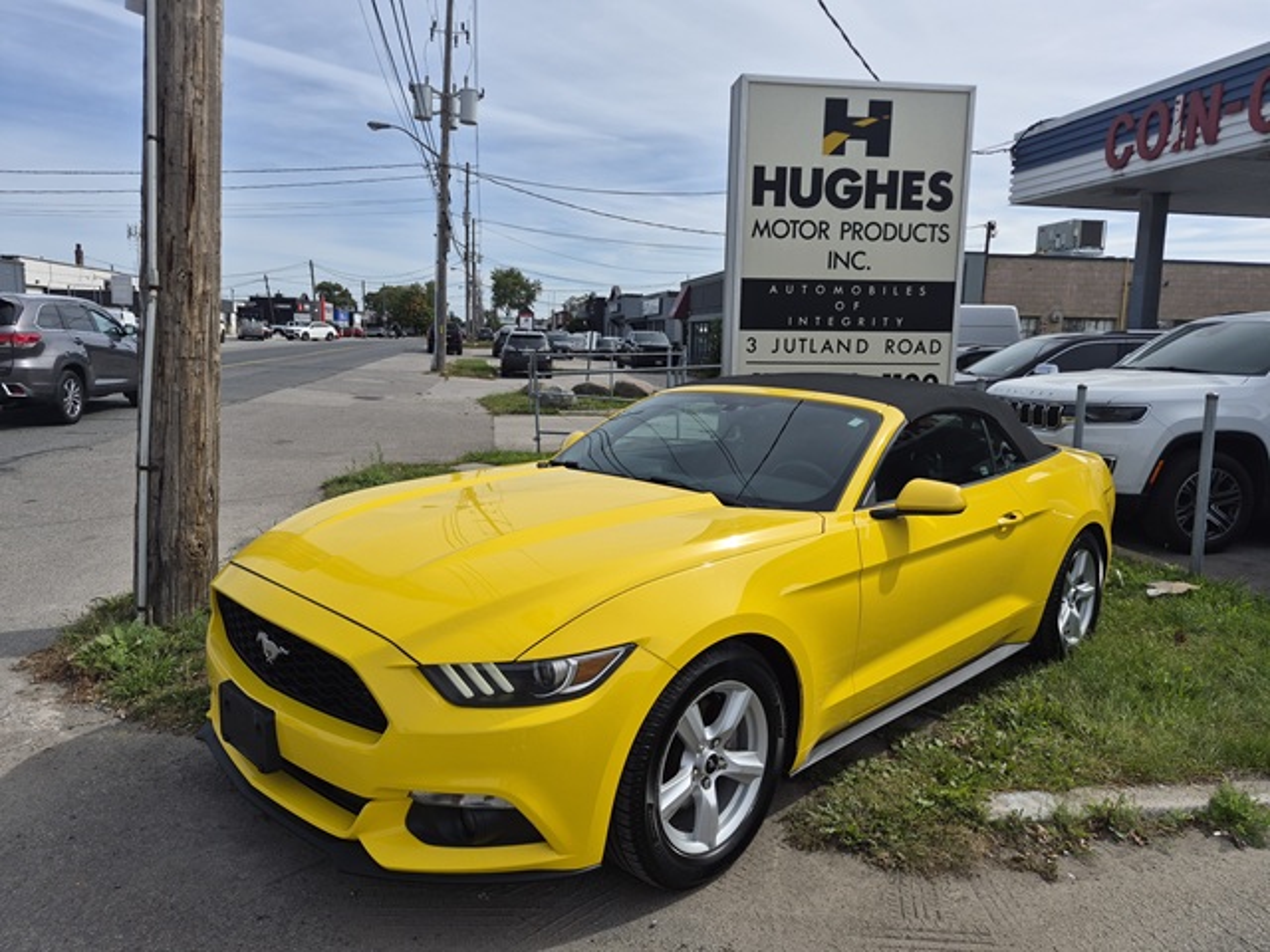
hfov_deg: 73.9
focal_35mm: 23
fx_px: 844
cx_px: 635
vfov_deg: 58.9
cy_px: 476
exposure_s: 1/7696
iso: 80
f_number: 1.8
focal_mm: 5.4
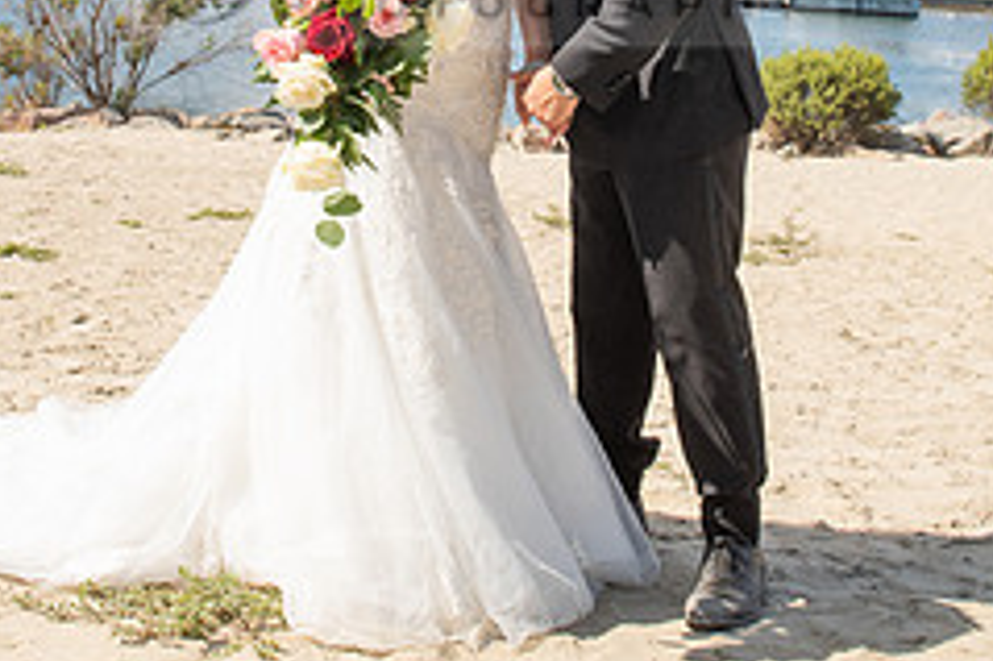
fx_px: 1874
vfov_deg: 19.2
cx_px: 486
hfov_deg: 29.7
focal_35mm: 68
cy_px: -52
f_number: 11
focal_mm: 28
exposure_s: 1/200
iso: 200
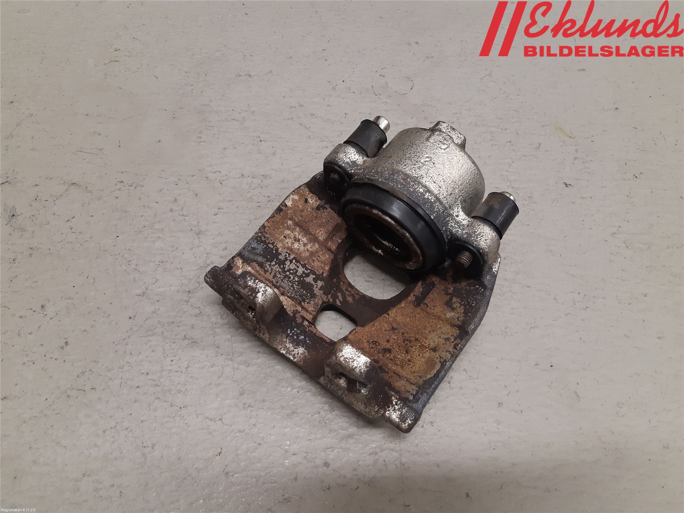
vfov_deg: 53.1
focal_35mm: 26
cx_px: 342
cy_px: 256
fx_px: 514
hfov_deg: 67.3
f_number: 1.7
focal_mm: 3.93
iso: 125
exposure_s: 1/50
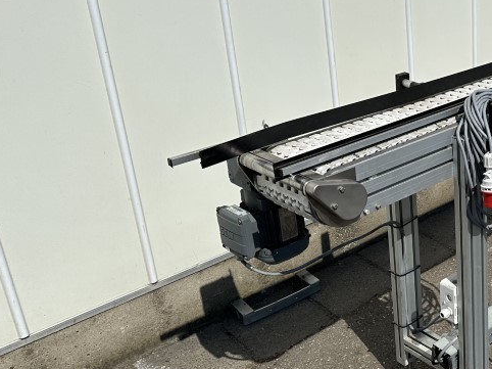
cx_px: 518
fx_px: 725
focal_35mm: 51
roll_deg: -0.2
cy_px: 167
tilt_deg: -25.5
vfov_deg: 28.5
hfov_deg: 33.5
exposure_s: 1/10753
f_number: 1.78
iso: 80
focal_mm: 6.86
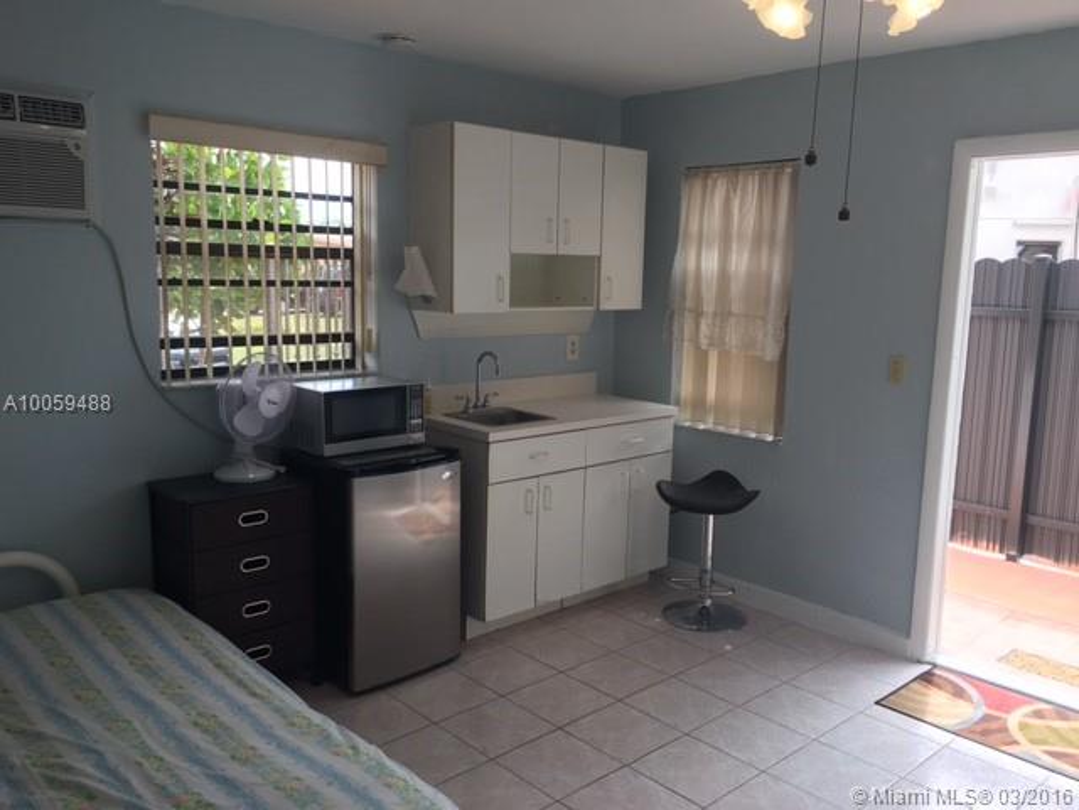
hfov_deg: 61.7
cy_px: 405
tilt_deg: -7.6
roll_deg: -1.1
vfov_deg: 48.2
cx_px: 540
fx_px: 904
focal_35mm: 29
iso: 25
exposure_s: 1/120
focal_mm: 4.15
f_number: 2.2
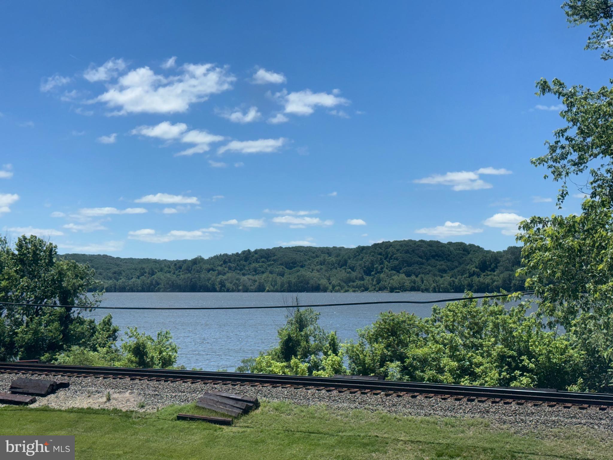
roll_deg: -0.4
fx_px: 850
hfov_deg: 39.7
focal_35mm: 48
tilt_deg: +2.4
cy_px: 230
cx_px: 306
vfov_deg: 30.3
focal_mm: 6.76
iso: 64
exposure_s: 1/7092
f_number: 1.78
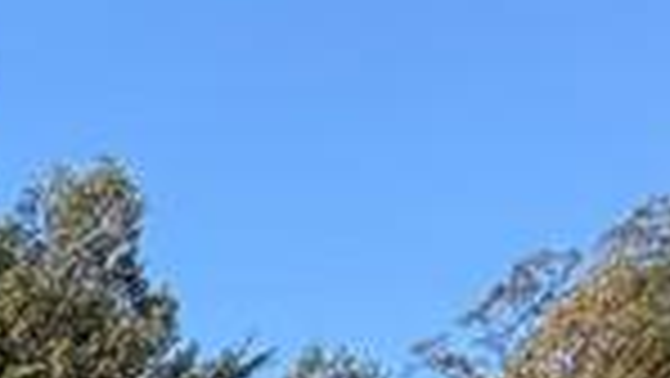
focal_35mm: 105
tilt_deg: -20.0
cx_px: -1079
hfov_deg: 13.1
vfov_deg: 7.3
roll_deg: -1.6
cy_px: 1634
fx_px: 1866
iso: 40
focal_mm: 2.22
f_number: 2.2
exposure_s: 1/770
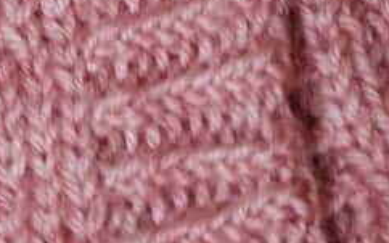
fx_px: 1918
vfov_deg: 6.9
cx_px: 379
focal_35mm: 181
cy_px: -304
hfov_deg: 11.5
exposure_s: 1/33
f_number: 2
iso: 1181
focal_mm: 8.16
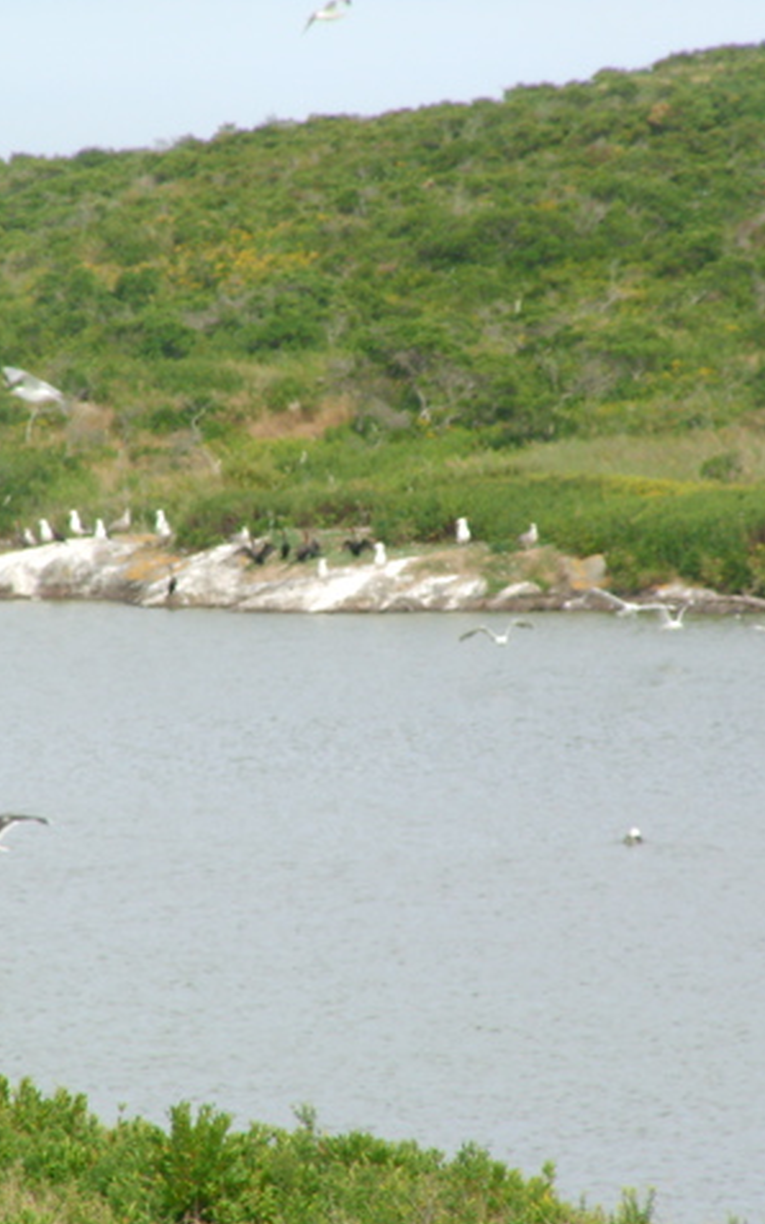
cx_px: 313
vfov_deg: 6.7
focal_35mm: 313
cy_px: 613
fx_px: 10444
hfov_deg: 4.2
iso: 50
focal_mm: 33.8
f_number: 5.9
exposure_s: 1/256
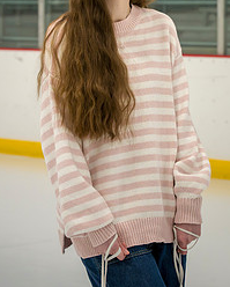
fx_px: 1588
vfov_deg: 10.3
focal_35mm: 187
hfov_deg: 8.3
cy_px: 61
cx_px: 105
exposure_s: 1/400
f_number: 8
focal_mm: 110
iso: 3200
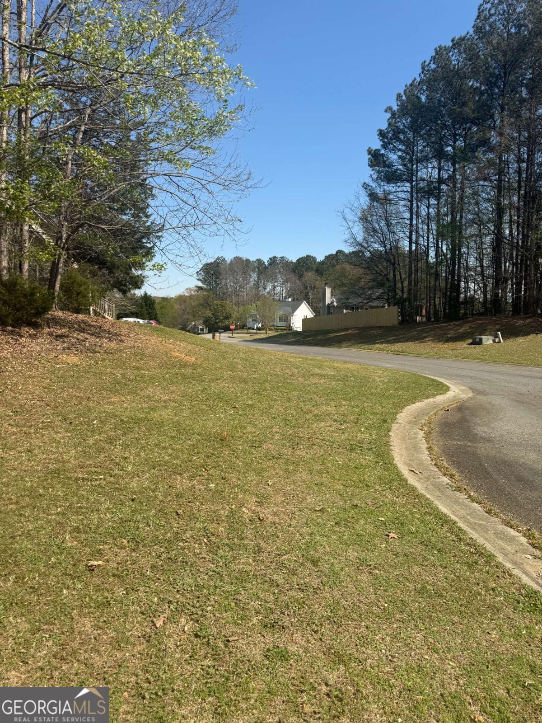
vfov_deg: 71.6
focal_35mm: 24
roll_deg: -1.4
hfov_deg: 56.8
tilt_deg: -3.8
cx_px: 271
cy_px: 362
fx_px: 501
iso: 80
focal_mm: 6.76
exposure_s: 1/3953
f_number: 1.78
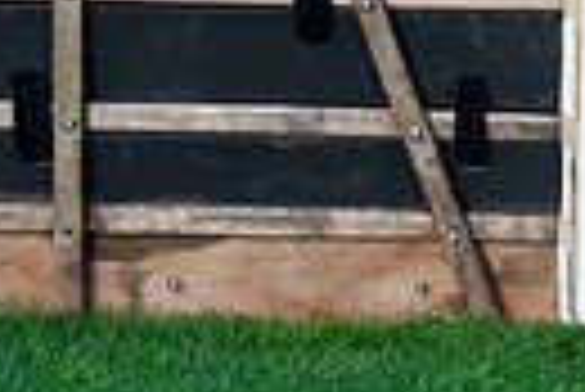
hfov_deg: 1.9
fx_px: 17423
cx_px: 863
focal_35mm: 1071
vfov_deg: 1.3
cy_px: -500
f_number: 3.5
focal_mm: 185
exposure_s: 1/1250
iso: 320
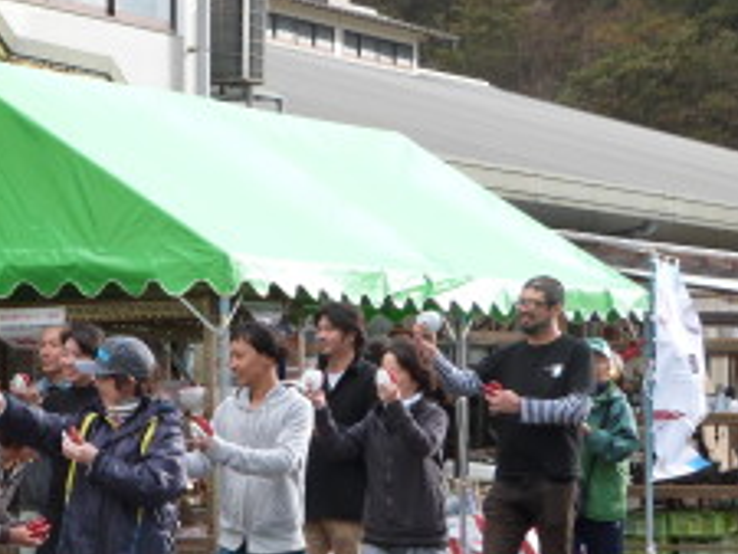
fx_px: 2560
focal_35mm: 120
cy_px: 413
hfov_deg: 16.3
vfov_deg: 12.3
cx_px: 138
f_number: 4
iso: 160
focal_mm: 10.8
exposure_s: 1/250
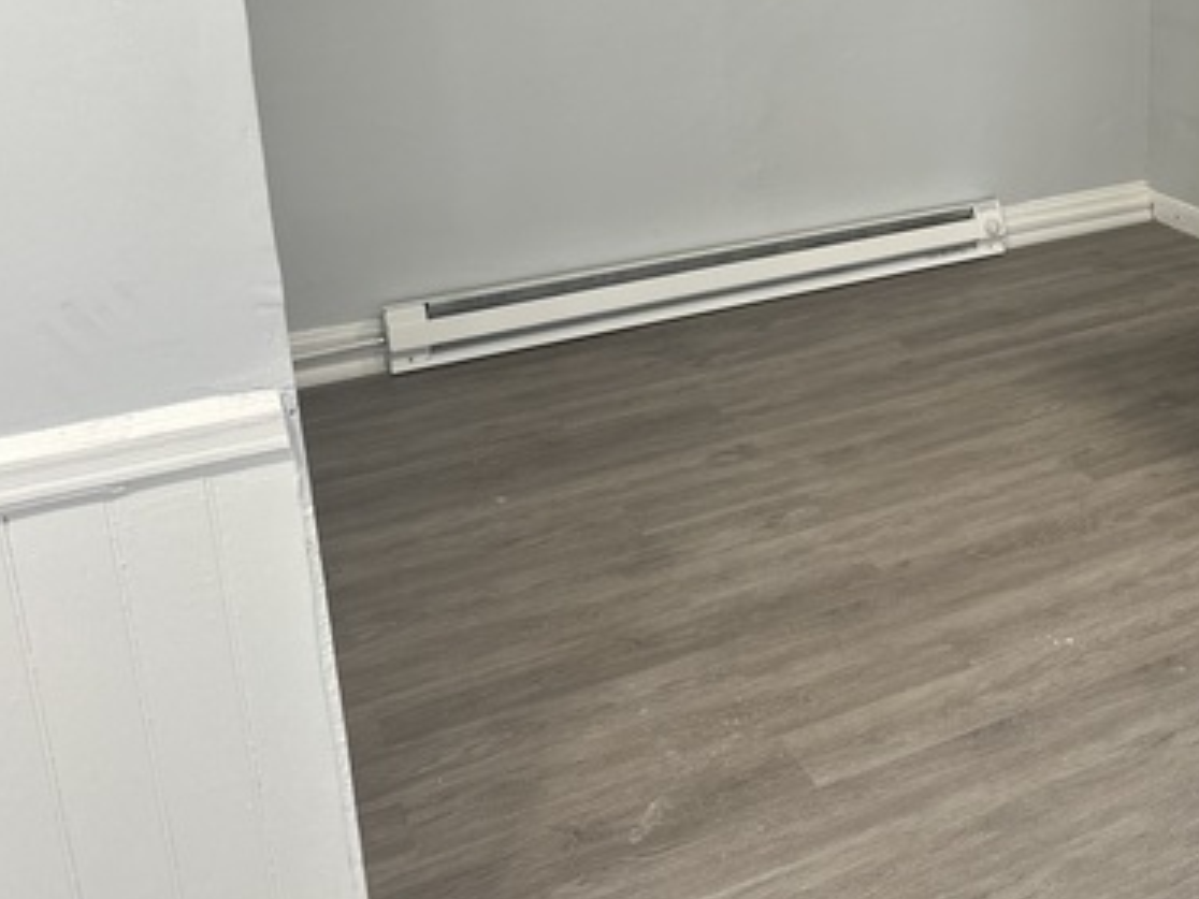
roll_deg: +0.3
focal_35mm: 43
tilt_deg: -14.6
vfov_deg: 32.5
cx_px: 1007
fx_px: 1489
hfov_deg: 41.4
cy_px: 158
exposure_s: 1/60
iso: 160
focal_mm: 6.86
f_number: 1.78
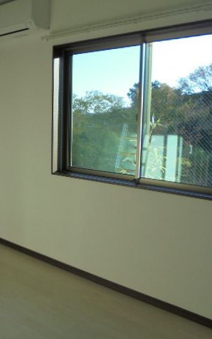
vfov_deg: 52.8
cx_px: 78
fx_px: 342
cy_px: 170
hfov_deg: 34.2
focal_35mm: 37
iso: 100
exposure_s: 1/160
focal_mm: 4.6
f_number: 3.5
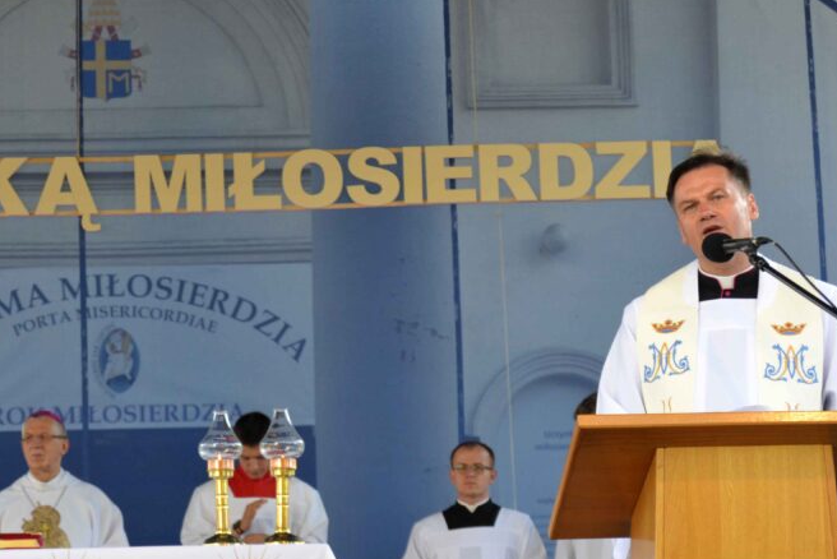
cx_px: 366
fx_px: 2995
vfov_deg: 10.6
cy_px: 369
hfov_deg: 15.9
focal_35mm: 129
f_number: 5.6
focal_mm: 55
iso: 360
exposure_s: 1/125
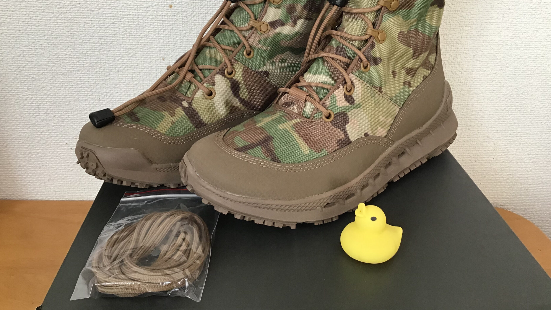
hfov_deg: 58.0
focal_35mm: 34
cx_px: 275
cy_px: 106
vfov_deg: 34.4
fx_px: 497
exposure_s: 1/30
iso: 32
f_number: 2.4
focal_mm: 3.3
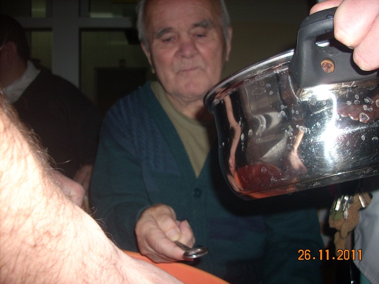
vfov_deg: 38.7
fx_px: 405
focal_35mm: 37
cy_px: 142
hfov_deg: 50.1
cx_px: 190
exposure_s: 1/60
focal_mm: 6.2
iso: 64
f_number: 5.6
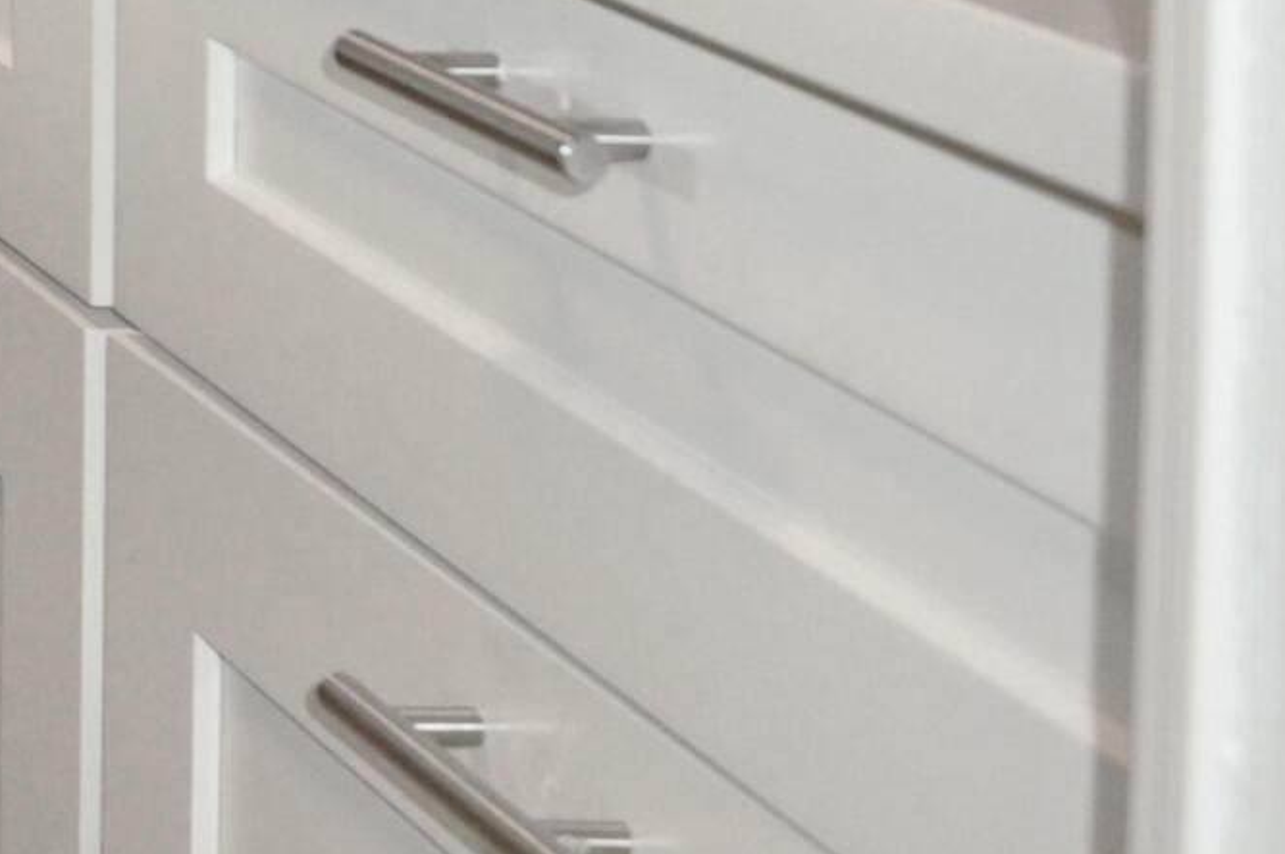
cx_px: -1470
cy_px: -815
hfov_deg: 14.7
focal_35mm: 108
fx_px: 3850
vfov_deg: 11.5
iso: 800
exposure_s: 1/60
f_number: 4
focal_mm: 16
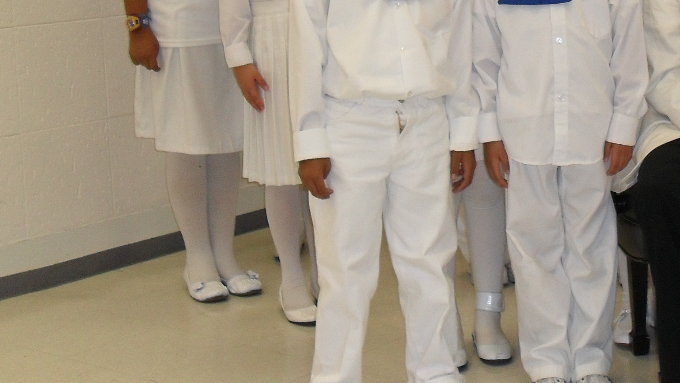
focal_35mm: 75
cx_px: 642
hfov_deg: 27.0
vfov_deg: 15.7
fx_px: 1352
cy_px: -14
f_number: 3.2
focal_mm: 6.3
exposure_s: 1/45
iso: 160
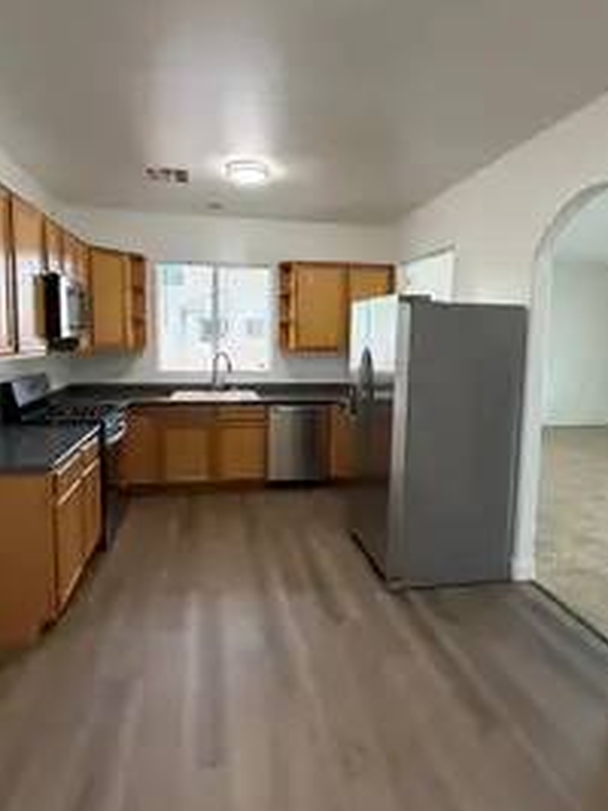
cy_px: 383
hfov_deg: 63.4
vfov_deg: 78.9
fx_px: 492
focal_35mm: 21
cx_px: 307
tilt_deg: -5.4
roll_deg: -1.0
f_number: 2.2
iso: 250
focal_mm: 2.22
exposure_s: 1/60
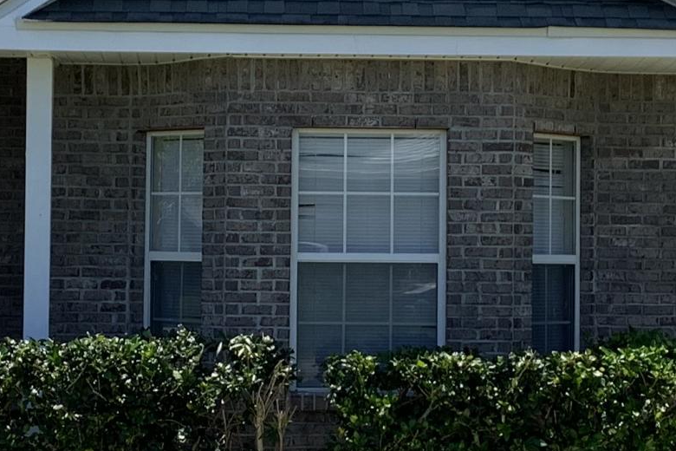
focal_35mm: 104
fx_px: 1953
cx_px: 368
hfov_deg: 19.6
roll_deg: -1.5
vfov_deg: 13.2
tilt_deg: +1.5
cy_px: 197
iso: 25
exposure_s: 1/1560
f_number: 1.8
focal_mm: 4.25
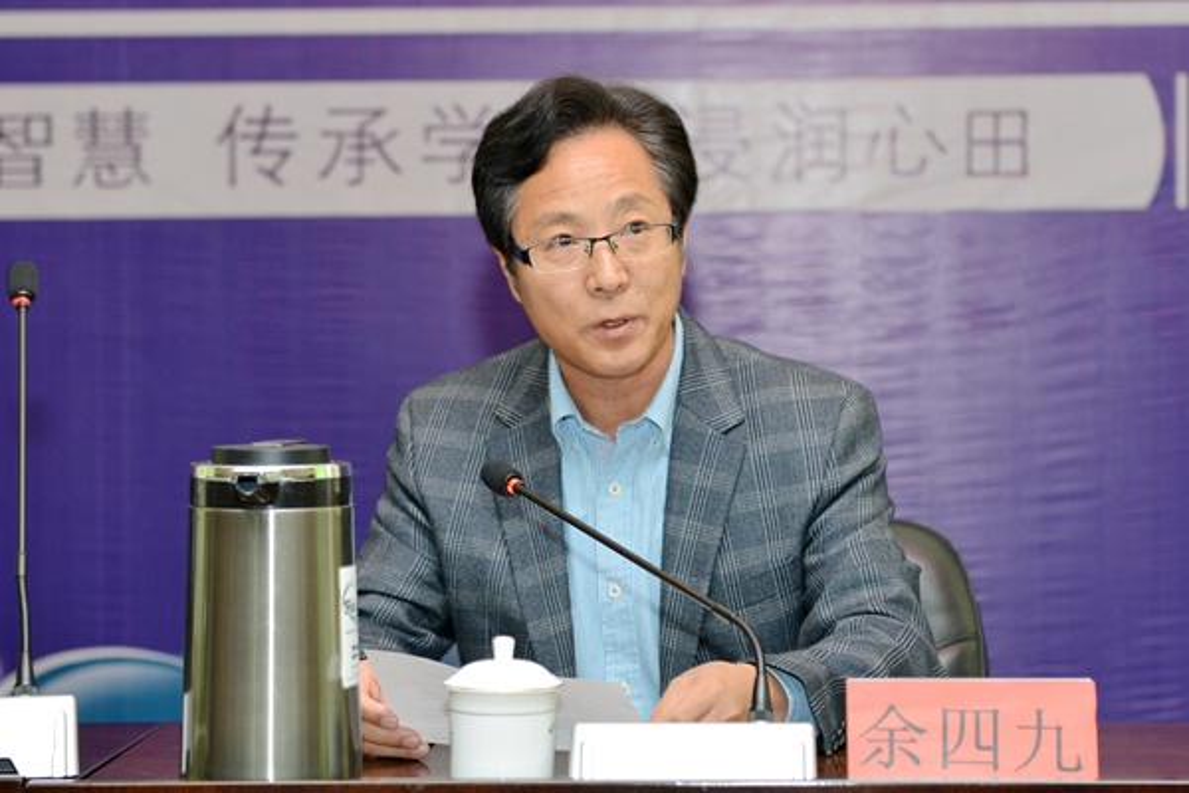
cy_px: 396
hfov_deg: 30.5
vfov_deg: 20.6
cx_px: 594
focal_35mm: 66
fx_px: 2180
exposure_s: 1/60
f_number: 4
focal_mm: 66
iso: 800
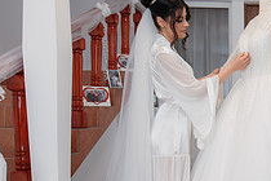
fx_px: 354
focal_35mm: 47
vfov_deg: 28.1
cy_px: 144
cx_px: 279
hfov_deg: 37.0
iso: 1250
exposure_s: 1/250
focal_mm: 17
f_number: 2.8
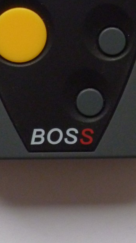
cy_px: -51
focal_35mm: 197
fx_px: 1263
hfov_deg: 6.2
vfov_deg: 10.7
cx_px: 62
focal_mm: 12.4
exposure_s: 1/15
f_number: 5.1
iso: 400
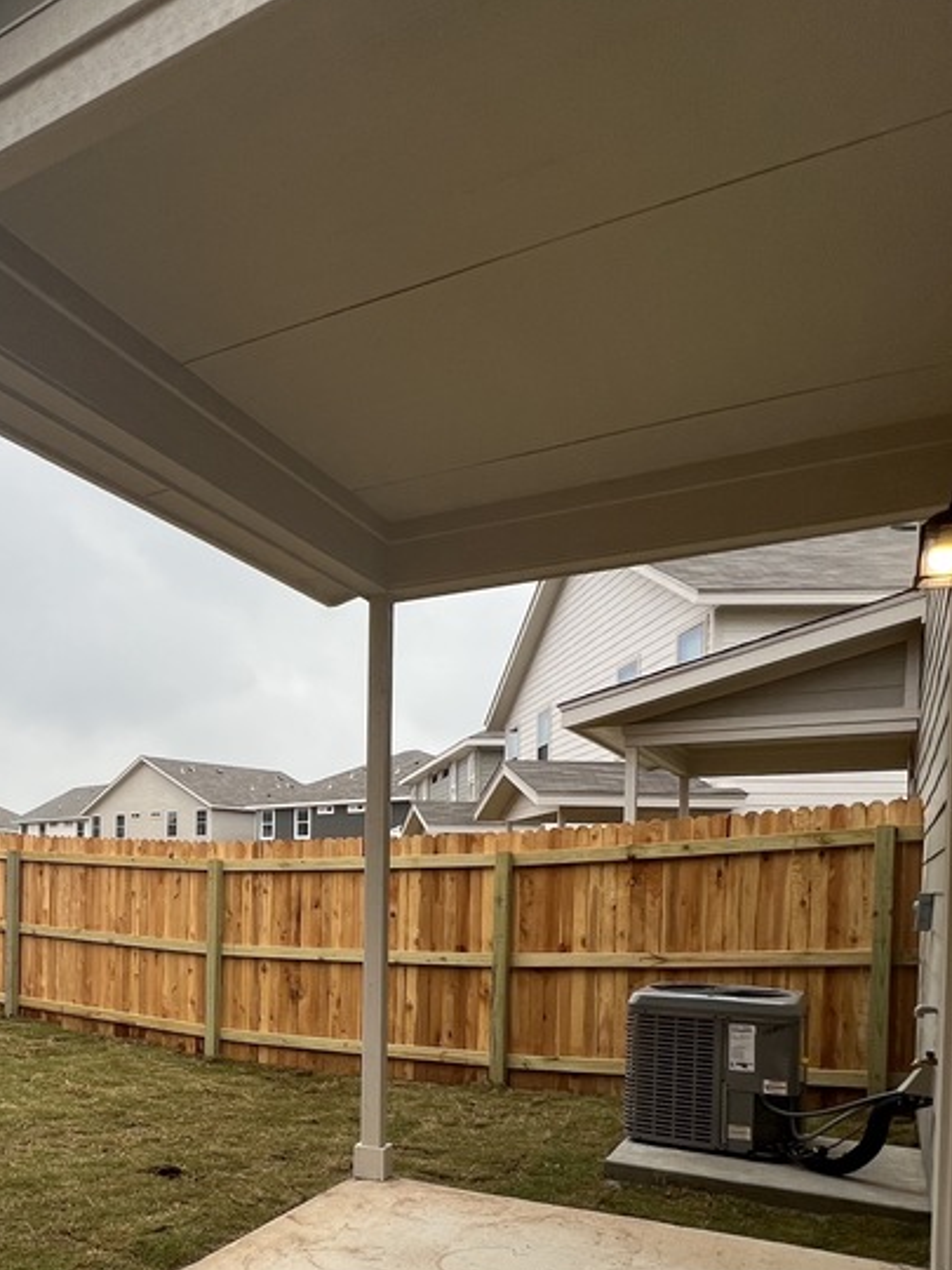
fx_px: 953
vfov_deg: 64.2
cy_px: 915
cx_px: 155
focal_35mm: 26
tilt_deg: -1.1
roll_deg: -1.2
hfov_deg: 49.1
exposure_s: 1/354
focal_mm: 1.57
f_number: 1.8
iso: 32
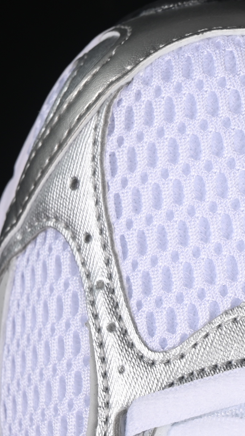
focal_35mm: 178
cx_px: 245
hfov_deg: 6.8
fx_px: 2056
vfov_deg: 12.1
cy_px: 296
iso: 160
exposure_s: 1/80
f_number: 7.1
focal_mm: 50
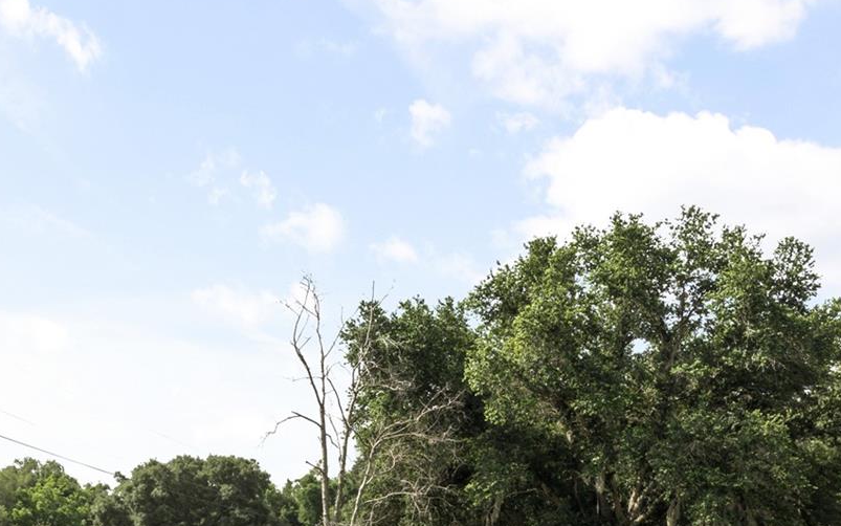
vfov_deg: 19.4
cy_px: 527
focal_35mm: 65
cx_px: 107
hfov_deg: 30.3
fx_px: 1490
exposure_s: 1/30
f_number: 22
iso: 250
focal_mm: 32
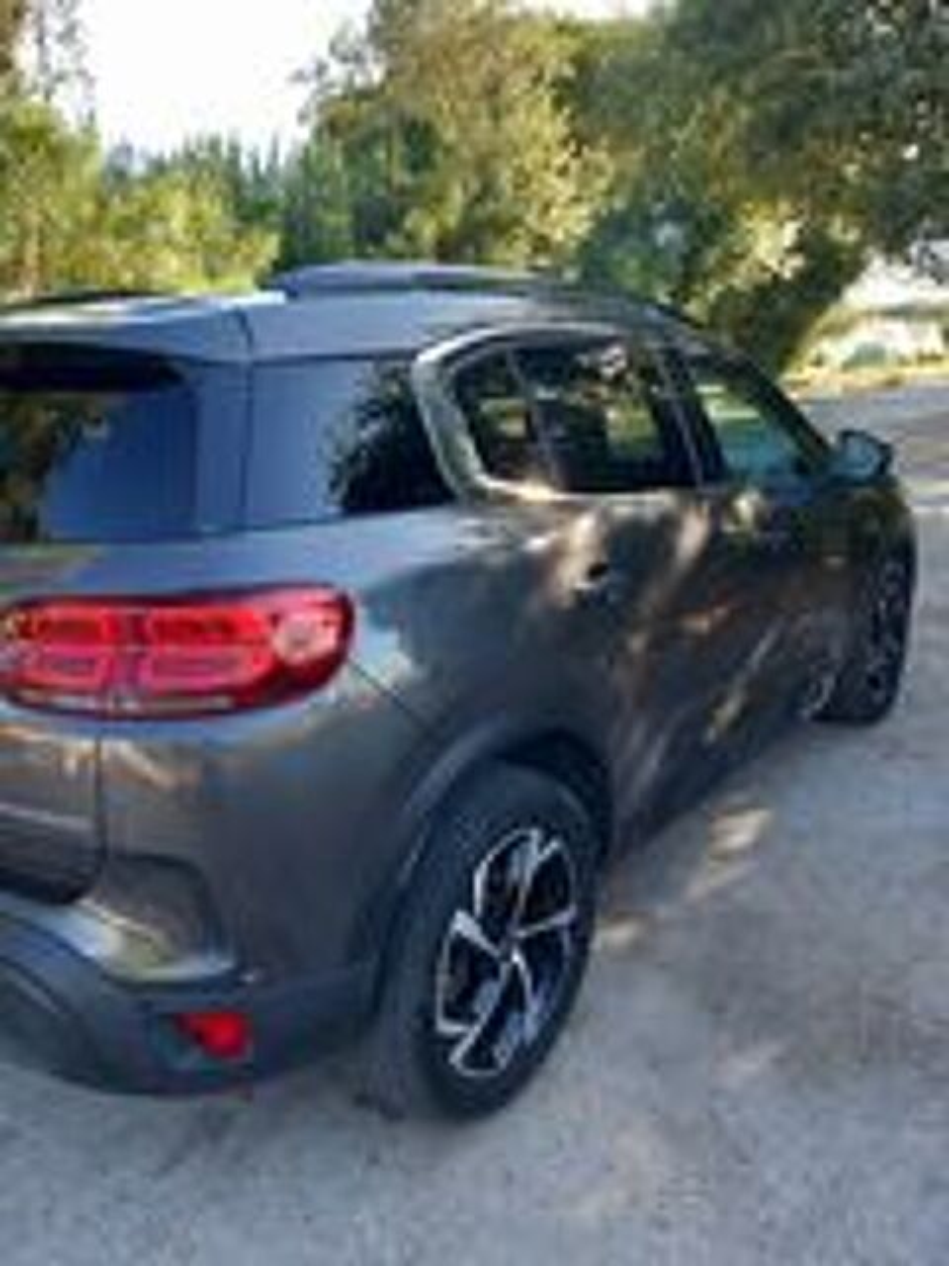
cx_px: 474
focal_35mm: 27
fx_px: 987
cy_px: 633
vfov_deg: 65.3
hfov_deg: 51.4
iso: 32
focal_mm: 4
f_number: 1.8
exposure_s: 1/50
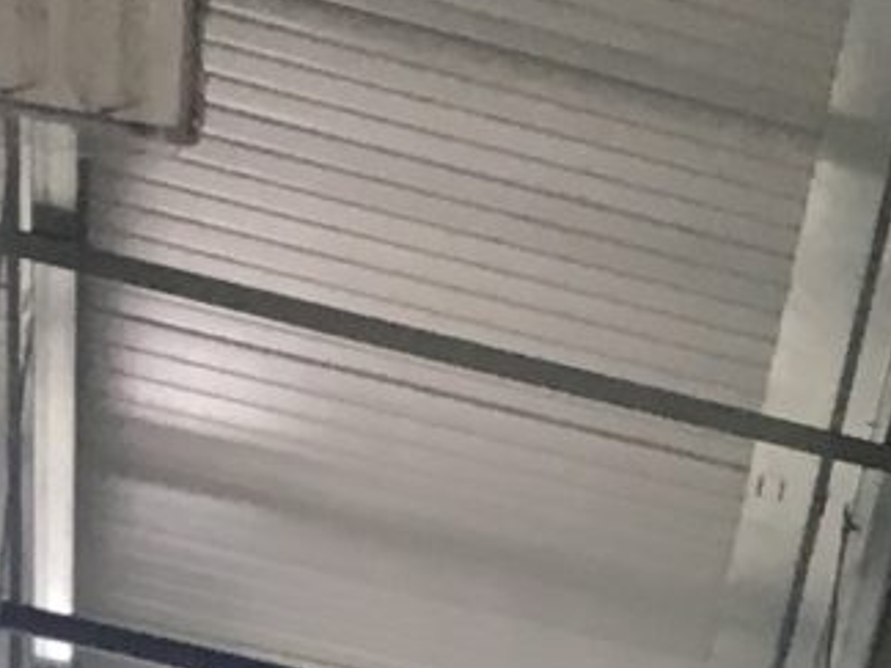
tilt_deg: +19.7
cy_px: 1806
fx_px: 5894
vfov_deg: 6.1
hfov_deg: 7.6
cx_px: 2654
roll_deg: +1.0
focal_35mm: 229
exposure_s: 1/30
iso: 32
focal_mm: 4.15
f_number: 2.2
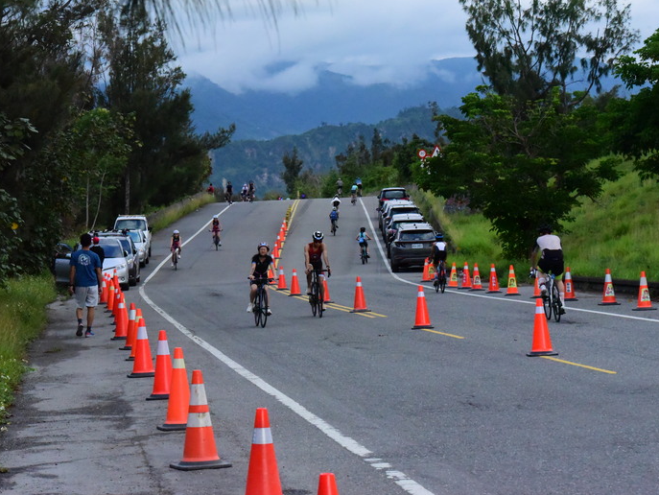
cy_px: 248
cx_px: 323
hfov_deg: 15.0
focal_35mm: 131
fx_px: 2495
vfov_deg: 11.3
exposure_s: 1/3200
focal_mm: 120
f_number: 14
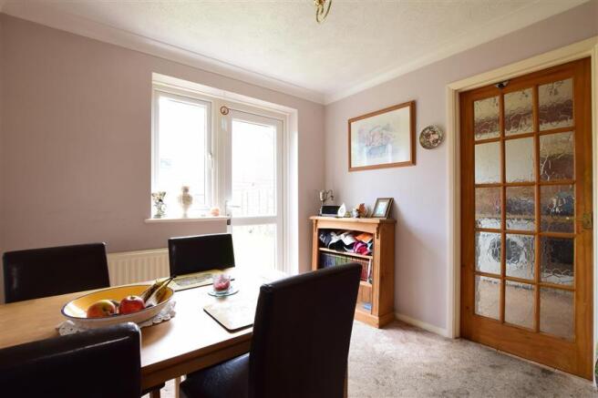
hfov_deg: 100.4
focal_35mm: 15
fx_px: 249
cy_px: 199
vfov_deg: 77.3
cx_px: 299
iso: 320
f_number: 18
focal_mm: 10
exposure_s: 1/3
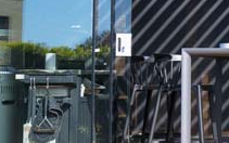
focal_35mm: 167
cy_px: 4
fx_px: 1043
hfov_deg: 11.5
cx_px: 434
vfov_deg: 7.8
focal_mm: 32
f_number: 5.6
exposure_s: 1/200
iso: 125
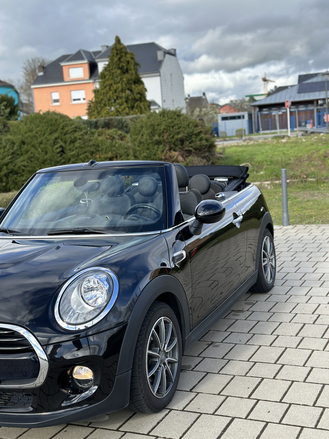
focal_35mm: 48
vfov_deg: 39.7
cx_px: 164
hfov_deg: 30.3
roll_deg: +4.1
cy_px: 220
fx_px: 608
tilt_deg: -7.9
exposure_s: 1/1721
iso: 100
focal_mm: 6.86
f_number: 1.78
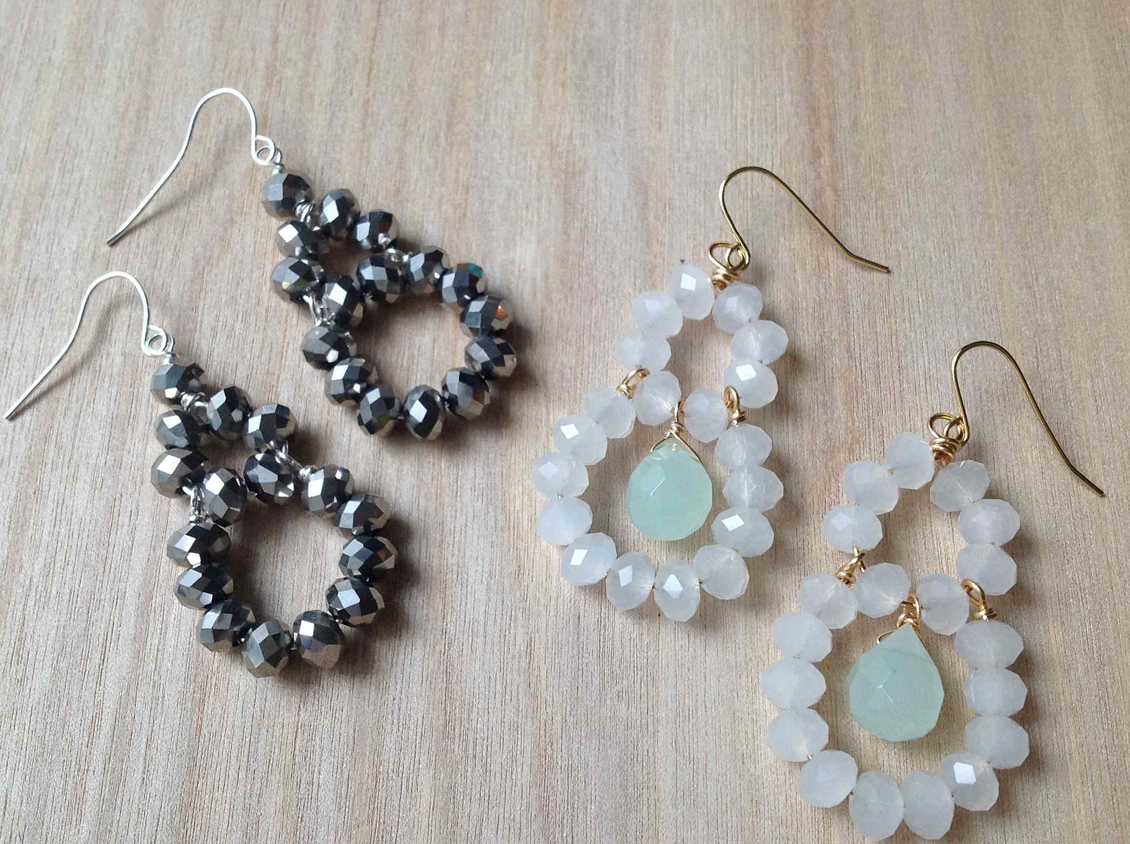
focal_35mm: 39
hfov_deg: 47.9
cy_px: 460
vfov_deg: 36.7
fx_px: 1271
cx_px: 568
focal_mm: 4.28
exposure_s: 1/120
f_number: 2.4
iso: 125
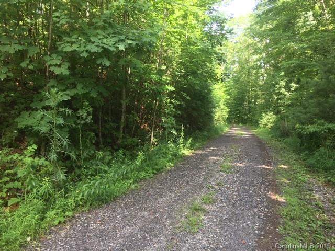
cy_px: 126
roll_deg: -1.2
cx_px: 168
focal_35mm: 29
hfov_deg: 61.7
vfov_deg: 48.2
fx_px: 281
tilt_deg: -2.4
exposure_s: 1/60
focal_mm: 4.15
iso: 32
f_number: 2.2
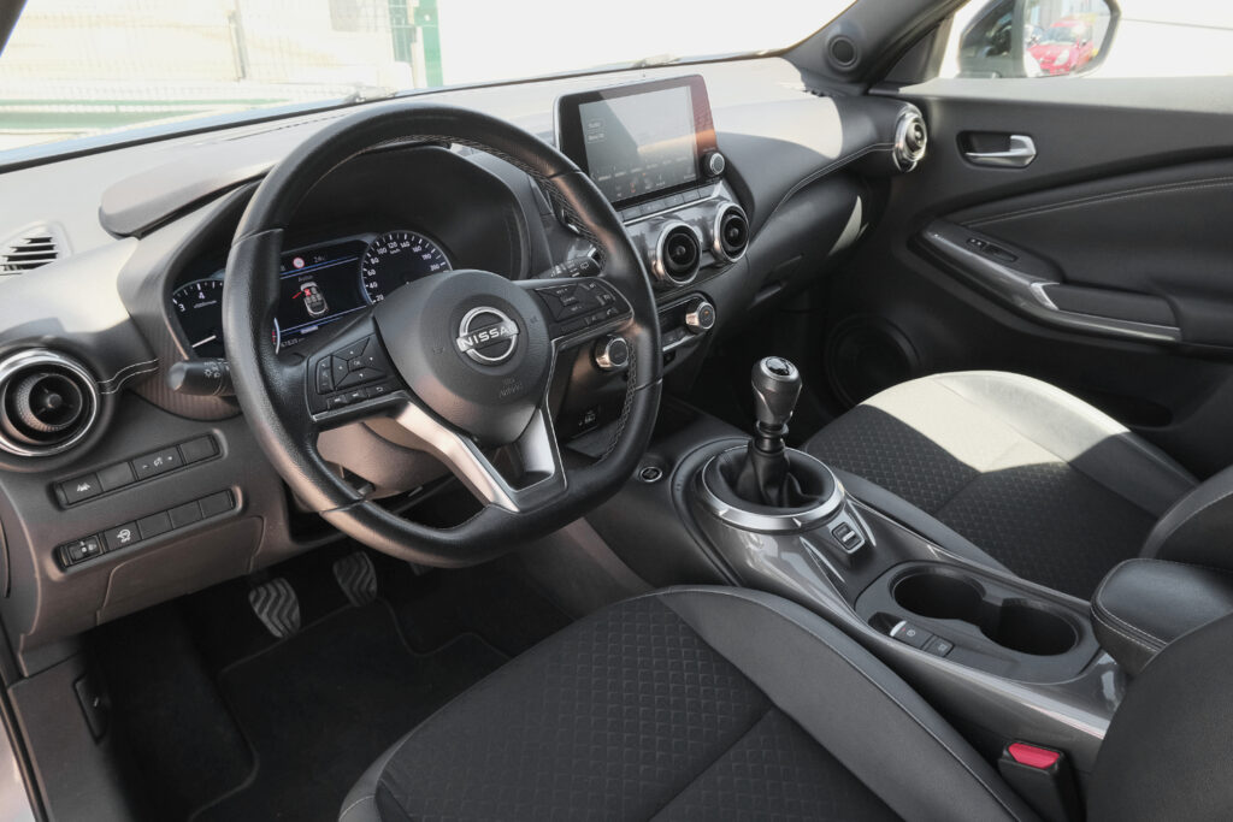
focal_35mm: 26
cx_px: 616
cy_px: 411
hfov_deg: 69.4
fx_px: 891
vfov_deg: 49.6
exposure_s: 1/100
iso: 2000
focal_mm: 17.5
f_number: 9
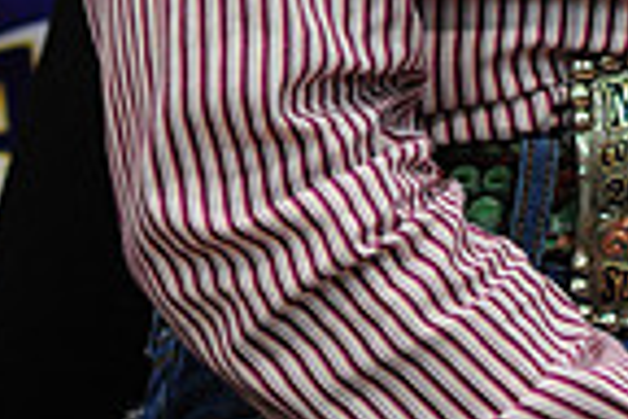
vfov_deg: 2.7
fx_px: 8652
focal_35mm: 496
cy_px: -677
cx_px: 669
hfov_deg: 4.2
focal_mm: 82
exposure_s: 1/125
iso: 640
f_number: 4
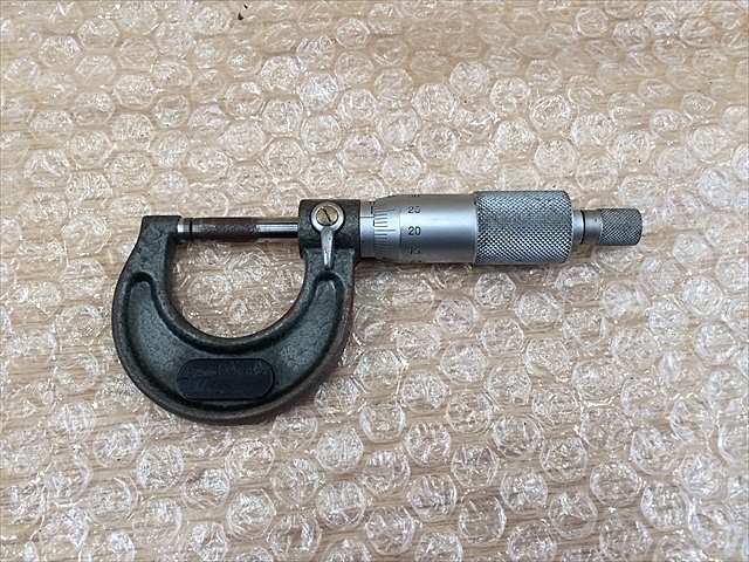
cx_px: 374
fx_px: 627
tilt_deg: -68.8
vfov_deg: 48.2
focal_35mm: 29
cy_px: 281
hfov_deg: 61.7
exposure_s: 1/30
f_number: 2.2
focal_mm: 4.15
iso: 50
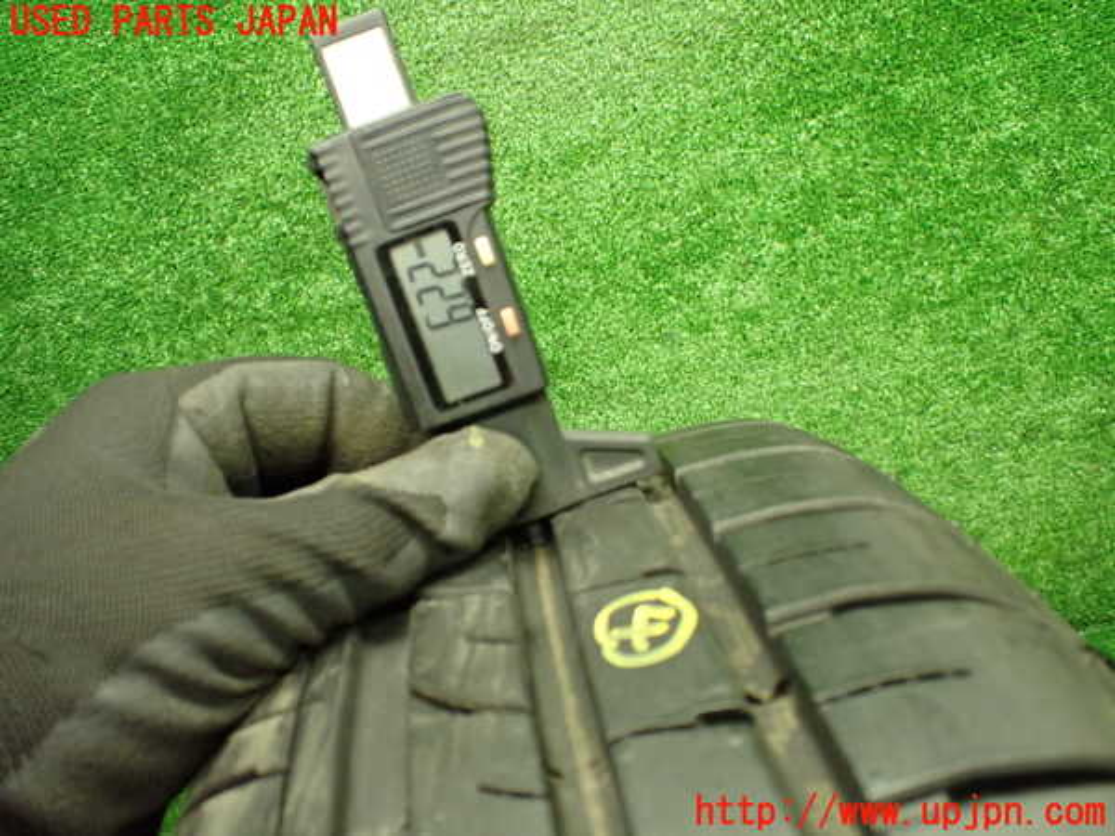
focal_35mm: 30
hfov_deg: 60.0
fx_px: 966
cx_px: 558
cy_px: 418
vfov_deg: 46.8
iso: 800
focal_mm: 5.4
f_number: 2.3
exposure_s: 1/100
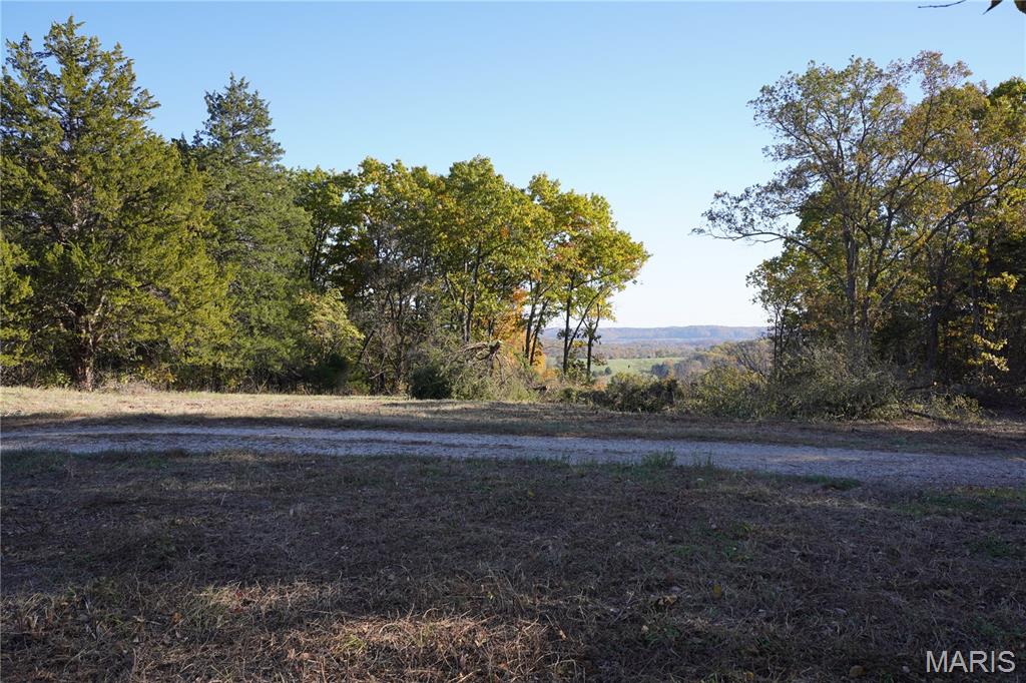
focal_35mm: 30
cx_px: 513
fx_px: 855
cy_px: 342
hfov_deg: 61.9
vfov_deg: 43.6
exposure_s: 1/160
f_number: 6.3
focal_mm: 20
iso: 100
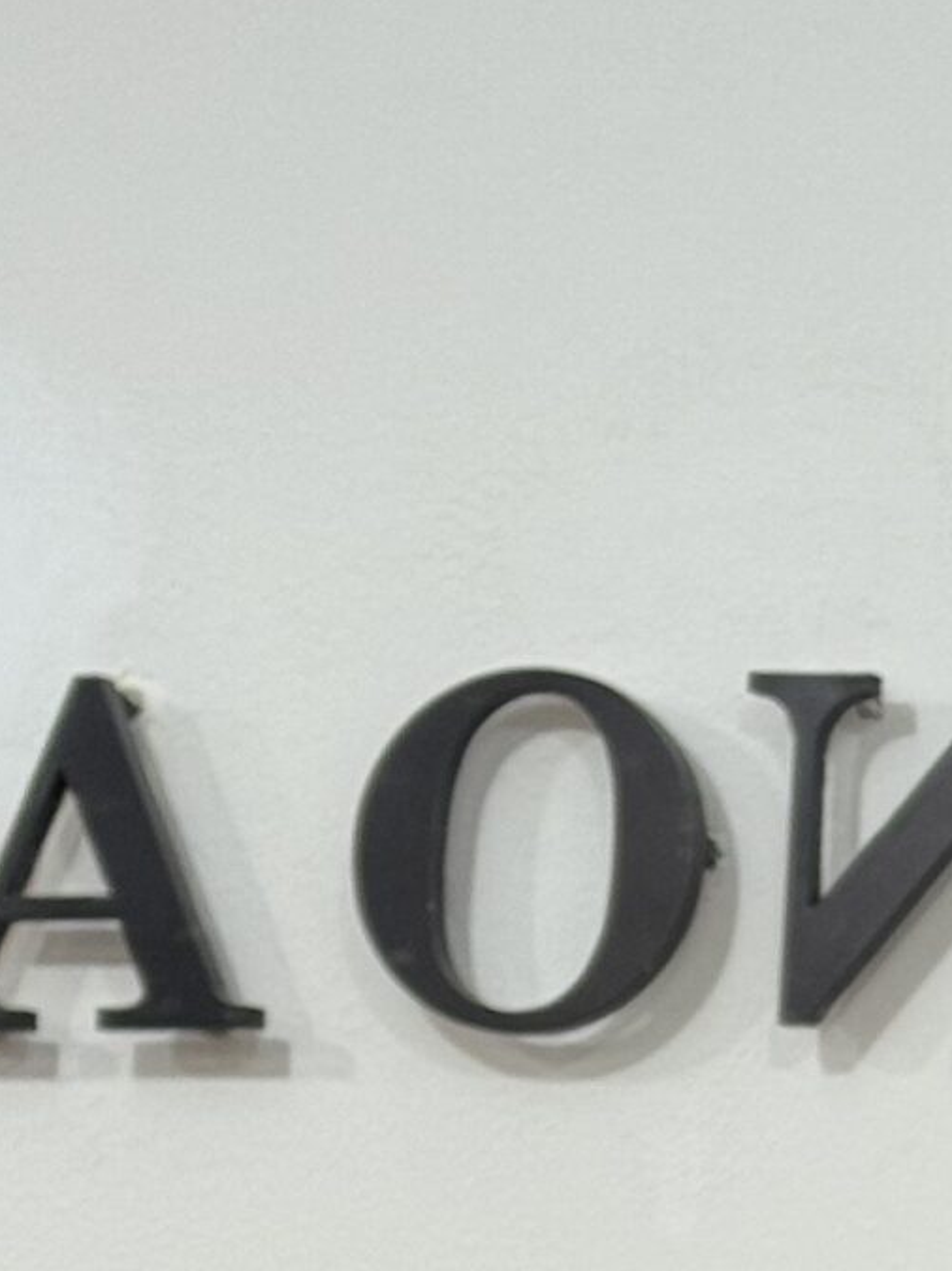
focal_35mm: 182
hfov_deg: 8.0
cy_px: 2024
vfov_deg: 10.4
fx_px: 6676
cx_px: 1434
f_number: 1.78
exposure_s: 1/50
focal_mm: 6.76
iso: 64
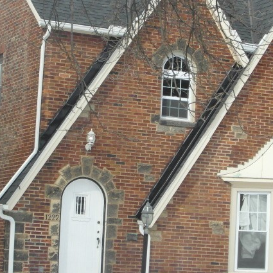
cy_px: 134
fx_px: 1178
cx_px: 137
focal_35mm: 132
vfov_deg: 13.2
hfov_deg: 13.2
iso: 100
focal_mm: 10.2
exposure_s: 1/500
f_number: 4
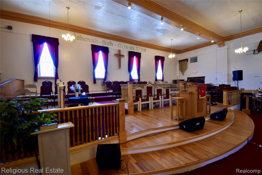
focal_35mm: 15
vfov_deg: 77.3
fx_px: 109
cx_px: 131
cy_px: 88
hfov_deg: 100.4
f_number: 4.5
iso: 320
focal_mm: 10
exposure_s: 1/15
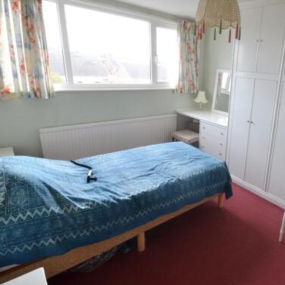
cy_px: 130
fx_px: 205
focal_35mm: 22
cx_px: 223
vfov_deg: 69.5
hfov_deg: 64.2
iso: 450
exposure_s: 1/30
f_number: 8
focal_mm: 10
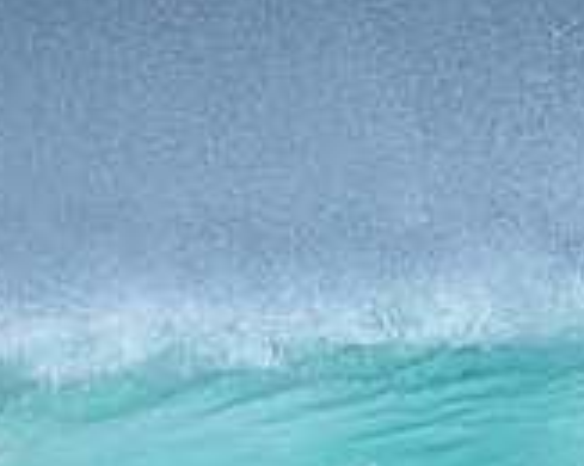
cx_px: 613
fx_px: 46128
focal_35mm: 2672
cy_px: 658
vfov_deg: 0.6
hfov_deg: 0.7
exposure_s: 1/2000
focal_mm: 800
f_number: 6.3
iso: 180
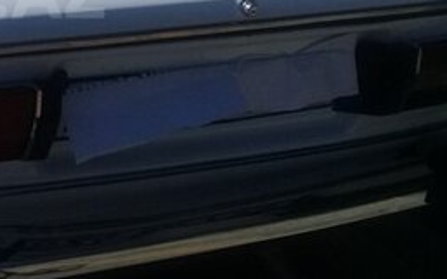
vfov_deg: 15.2
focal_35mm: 84
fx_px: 1023
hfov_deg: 22.9
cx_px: -73
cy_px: -8
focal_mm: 3.3
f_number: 2.2
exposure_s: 1/2778
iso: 50
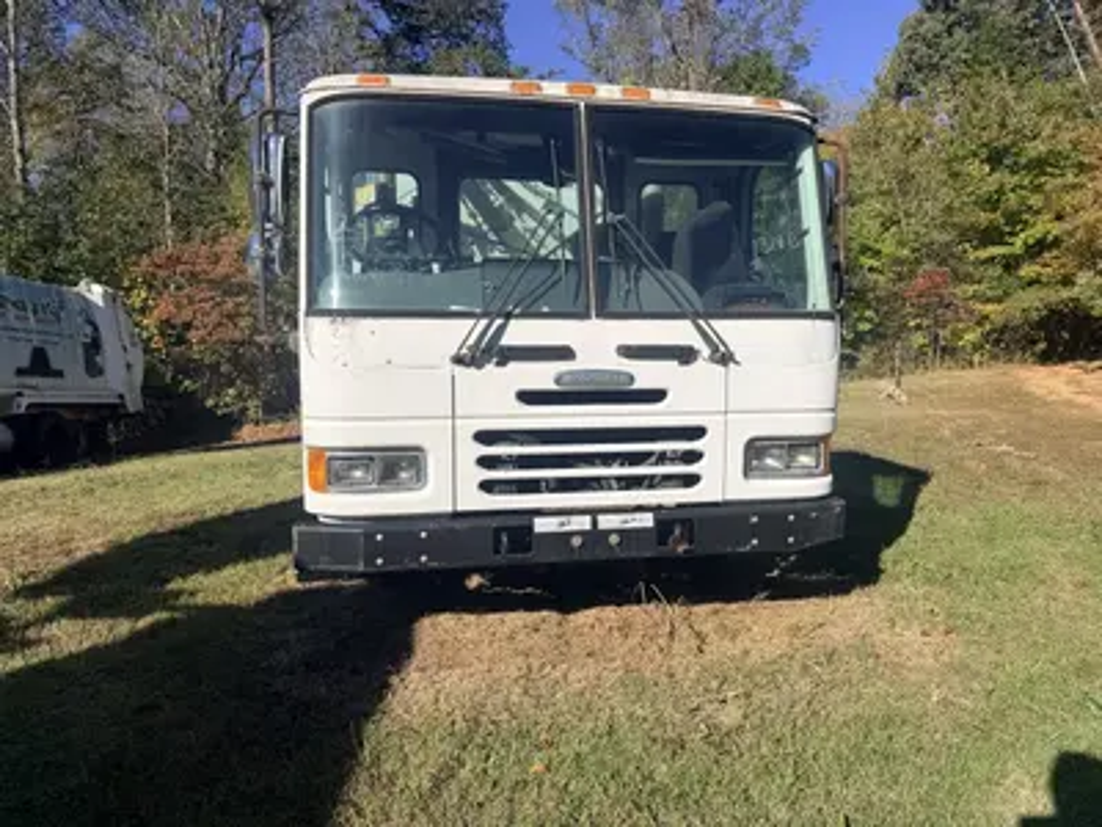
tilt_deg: -0.7
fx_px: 764
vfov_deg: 56.8
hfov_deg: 71.6
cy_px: 414
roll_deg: +1.3
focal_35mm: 24
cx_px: 551
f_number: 1.78
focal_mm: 6.76
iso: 80
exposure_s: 1/6173
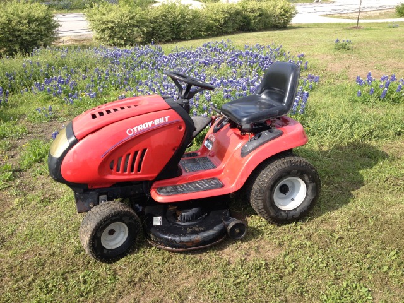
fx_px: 408
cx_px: 202
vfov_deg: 40.7
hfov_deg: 52.6
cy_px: 152
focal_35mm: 35
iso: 50
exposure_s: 1/681
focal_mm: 4.28
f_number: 2.4
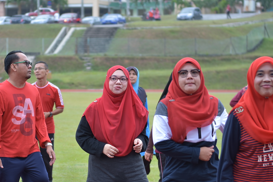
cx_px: 81
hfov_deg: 11.9
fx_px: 1304
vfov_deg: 8.0
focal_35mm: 172
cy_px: 104
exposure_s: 1/200
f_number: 2.8
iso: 100
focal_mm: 70
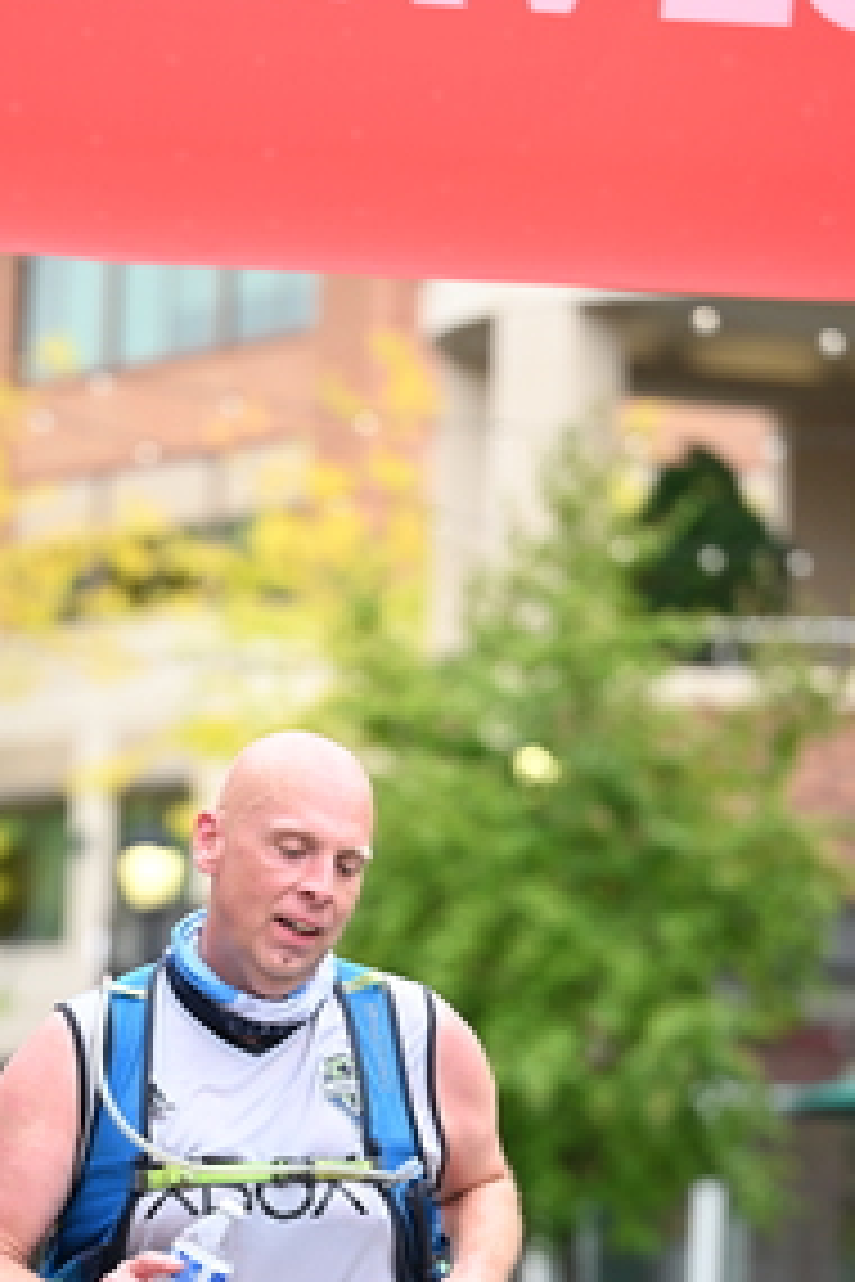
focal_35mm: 197
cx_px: 286
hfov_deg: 7.0
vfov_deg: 10.4
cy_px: 1071
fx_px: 7018
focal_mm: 102
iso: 640
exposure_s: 1/1600
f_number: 2.8
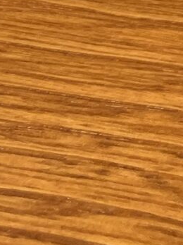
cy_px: -379
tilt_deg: -32.8
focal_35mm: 192
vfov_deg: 9.1
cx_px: 657
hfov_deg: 6.6
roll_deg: +4.2
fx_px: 1354
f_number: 1.6
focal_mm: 5.1
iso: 50
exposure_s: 1/121
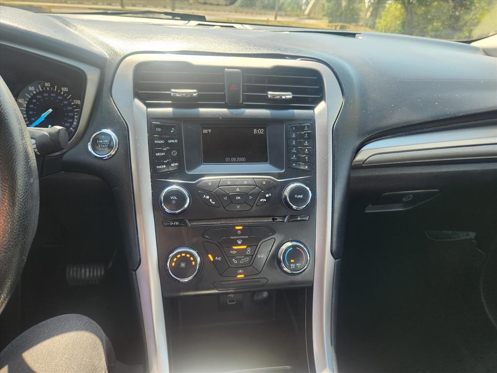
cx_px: 248
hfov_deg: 73.9
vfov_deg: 58.9
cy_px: 186
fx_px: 330
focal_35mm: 23
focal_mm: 5.4
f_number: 1.8
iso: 32
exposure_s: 1/182
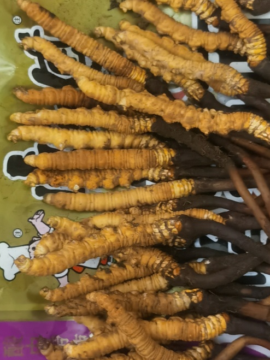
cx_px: 157
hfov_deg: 12.0
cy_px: 204
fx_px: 1280
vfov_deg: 16.0
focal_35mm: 123
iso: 500
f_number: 1.6
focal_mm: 5.56
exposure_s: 1/25
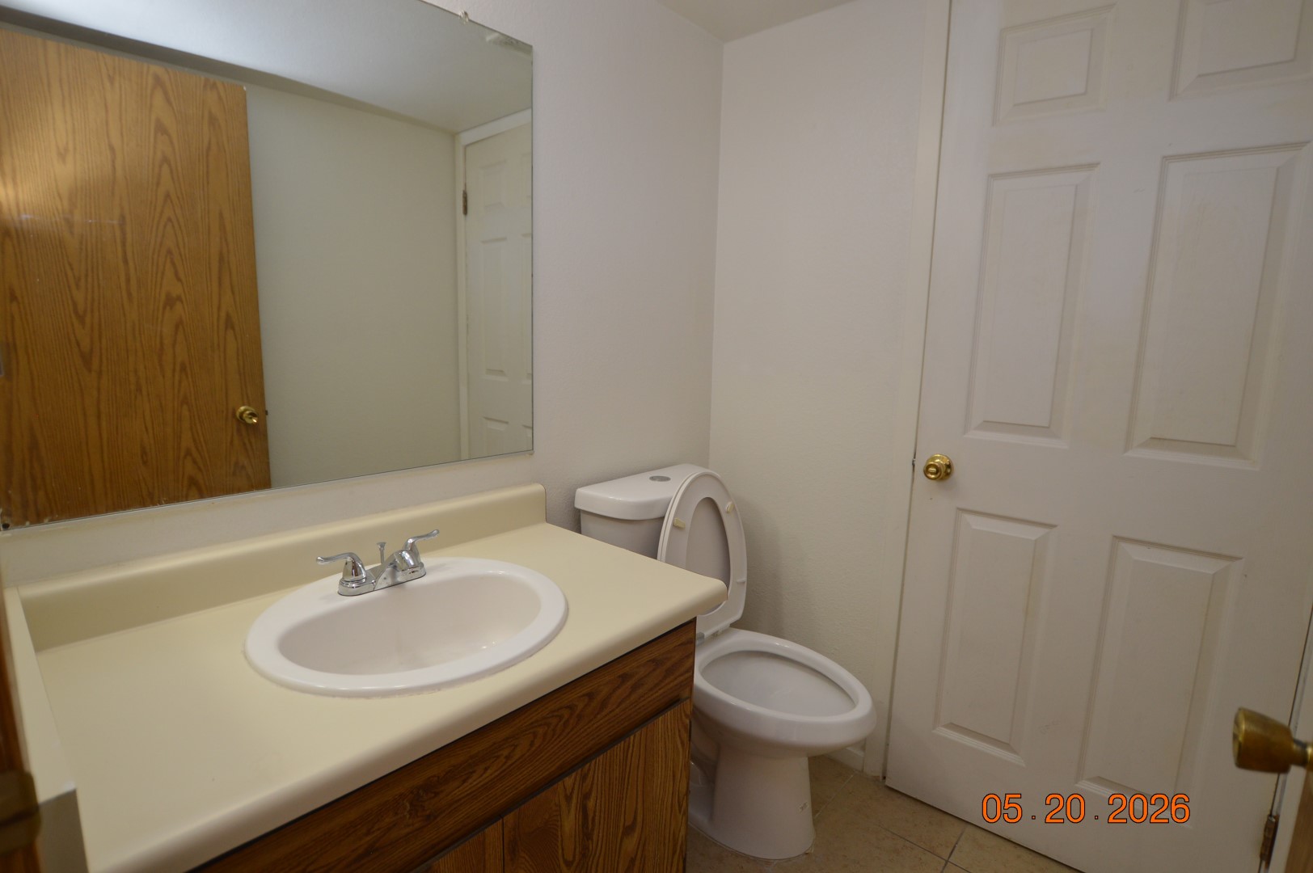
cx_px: 656
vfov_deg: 69.6
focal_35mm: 17
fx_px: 629
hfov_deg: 92.5
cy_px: 436
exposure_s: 1/60
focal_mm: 11.5
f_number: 4
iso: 400
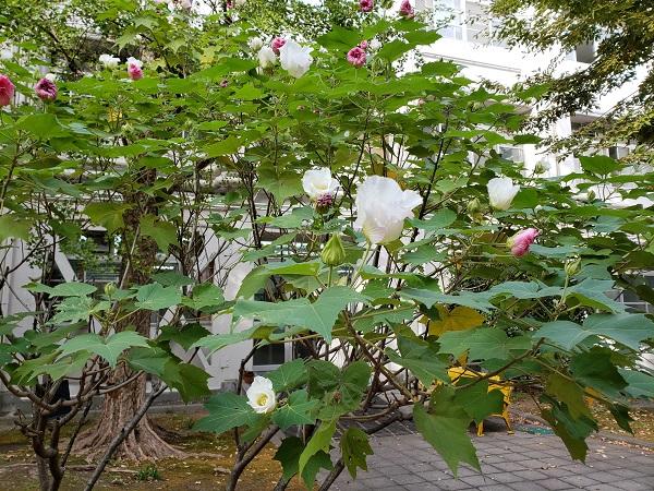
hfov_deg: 67.3
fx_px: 491
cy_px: 246
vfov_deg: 53.1
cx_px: 327
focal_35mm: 26
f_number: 2.4
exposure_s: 1/120
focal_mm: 4.3
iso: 64
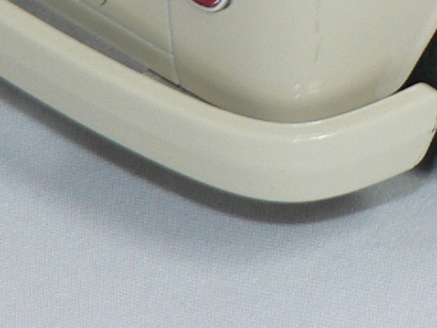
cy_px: -572
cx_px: 661
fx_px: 4040
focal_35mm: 320
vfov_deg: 4.5
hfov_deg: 6.1
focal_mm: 9.6
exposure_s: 1/80
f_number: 3.2
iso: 80
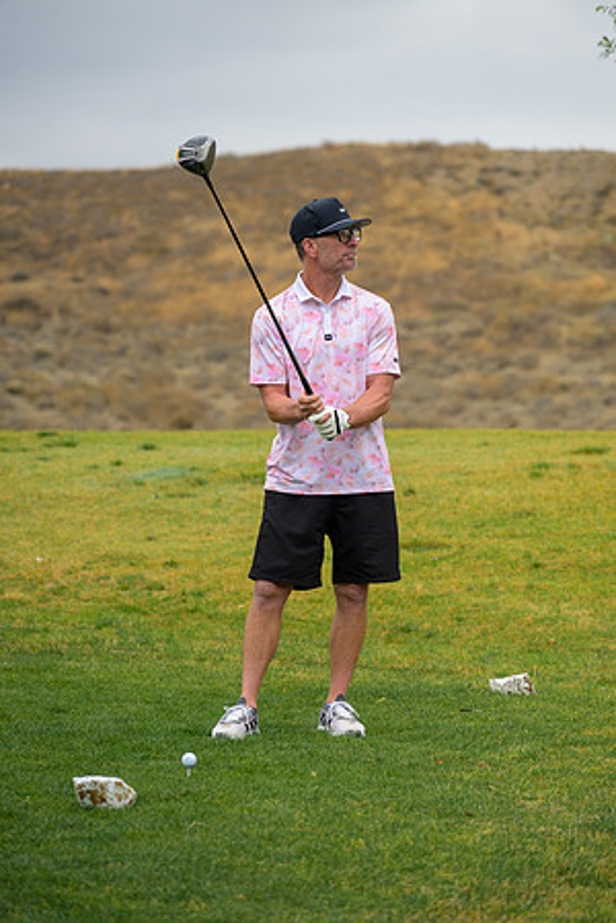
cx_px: 308
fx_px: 3080
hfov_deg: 11.4
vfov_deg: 17.1
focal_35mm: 120
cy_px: 462
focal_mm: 120
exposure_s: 1/2500
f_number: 4
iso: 800
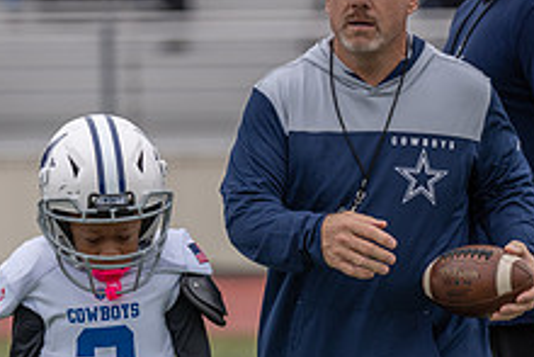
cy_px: 334
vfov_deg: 3.3
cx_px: 184
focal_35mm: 413
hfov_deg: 5.0
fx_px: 6130
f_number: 2.8
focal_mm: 157
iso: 200
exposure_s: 1/1250
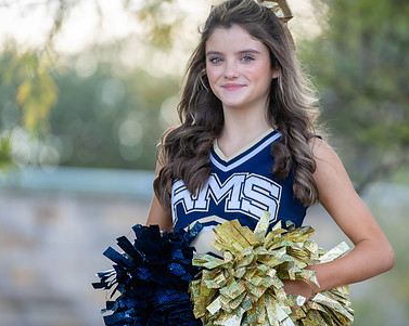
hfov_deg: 7.4
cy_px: 145
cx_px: 252
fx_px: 3181
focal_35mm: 263
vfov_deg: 5.9
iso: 250
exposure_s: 1/320
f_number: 2.8
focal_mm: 167
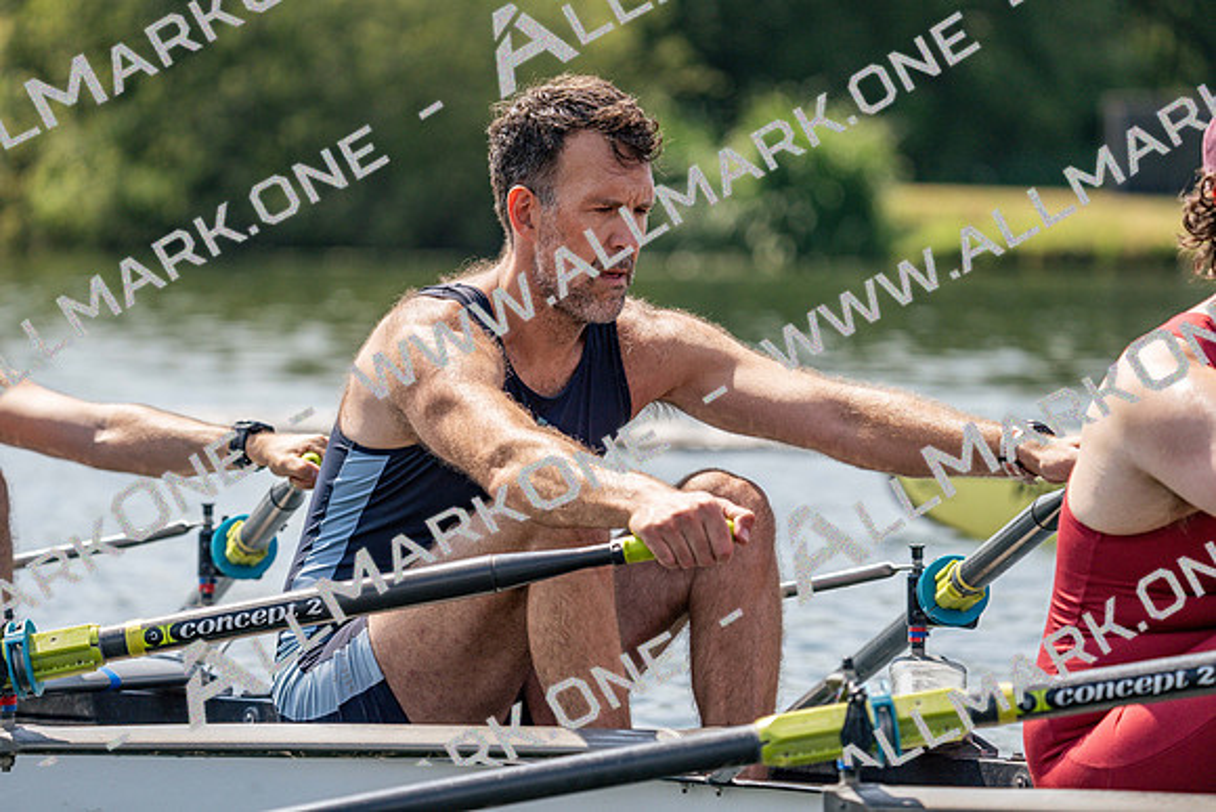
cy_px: 406
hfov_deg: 7.1
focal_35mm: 289
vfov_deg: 4.8
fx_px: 9764
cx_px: 608
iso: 320
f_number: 5.6
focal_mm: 289
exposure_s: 1/1600
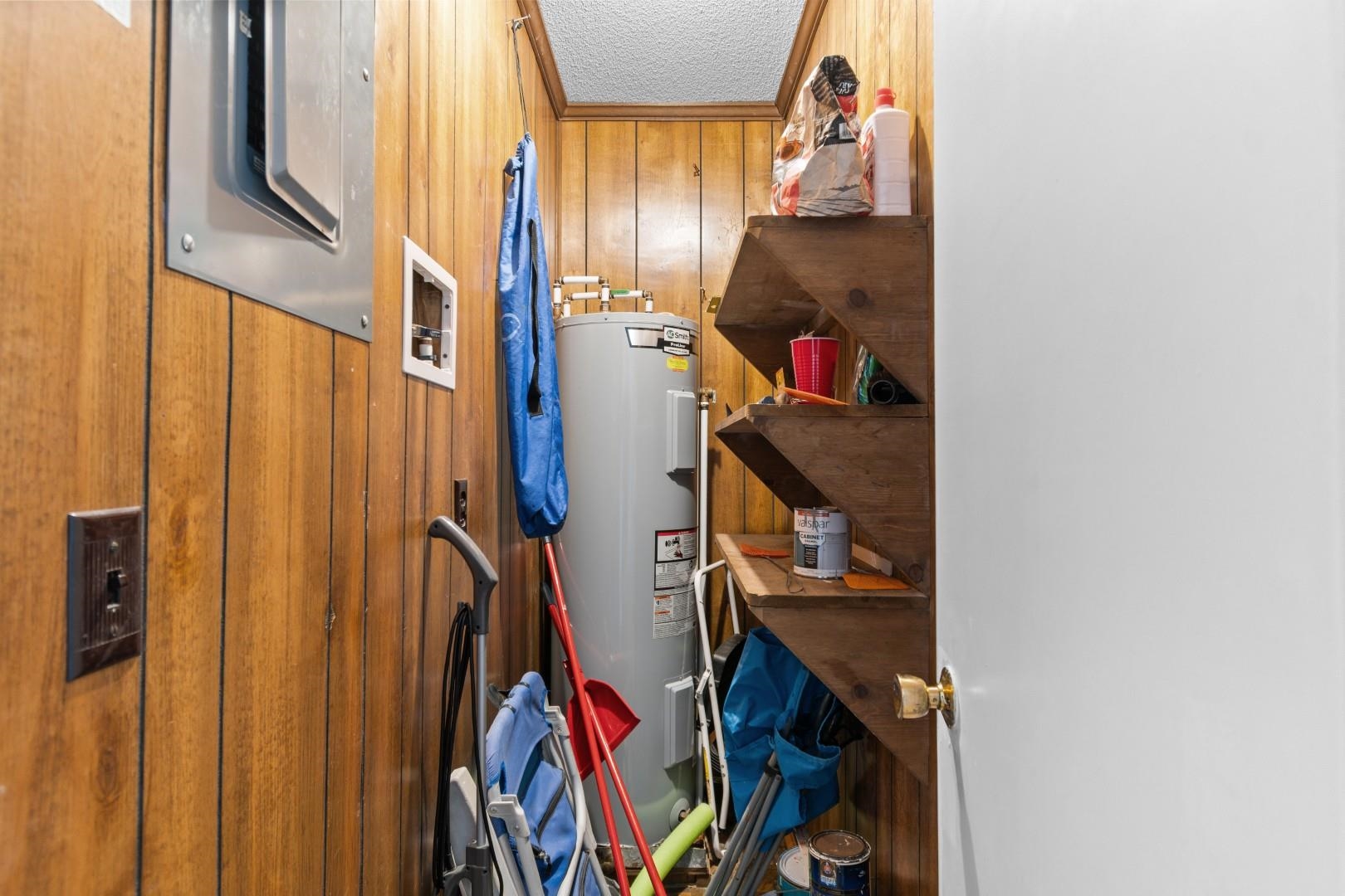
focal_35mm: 19
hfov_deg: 86.9
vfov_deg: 64.6
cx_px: 672
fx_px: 710
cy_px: 448
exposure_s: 2.5
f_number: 5
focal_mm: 13
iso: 100
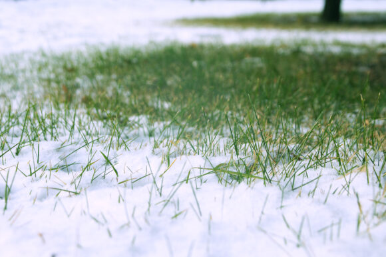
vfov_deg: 22.6
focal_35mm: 60
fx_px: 642
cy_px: 128
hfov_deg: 33.4
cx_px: 193
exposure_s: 1/200
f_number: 5.6
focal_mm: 40
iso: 100
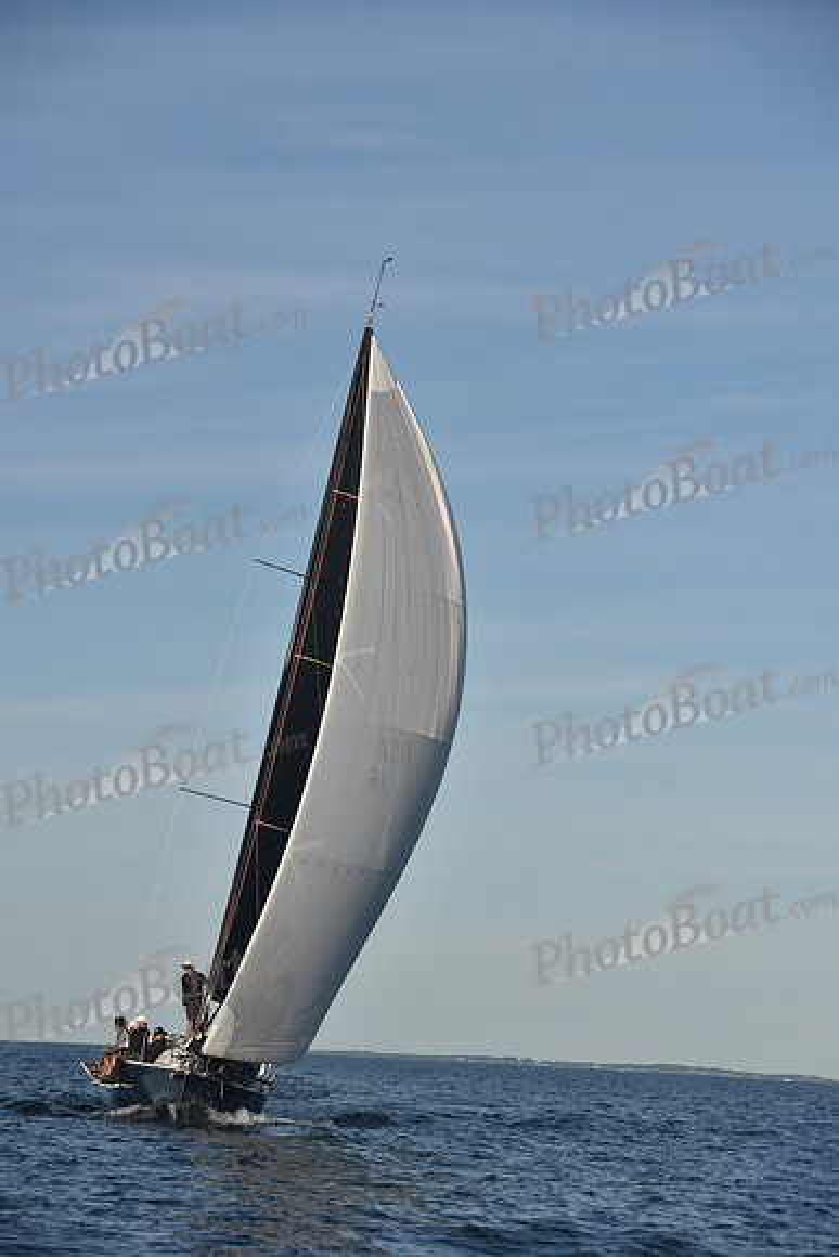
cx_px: 420
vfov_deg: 17.6
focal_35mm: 116
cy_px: 628
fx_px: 4052
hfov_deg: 11.8
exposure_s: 1/800
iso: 250
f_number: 6.3
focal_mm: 116
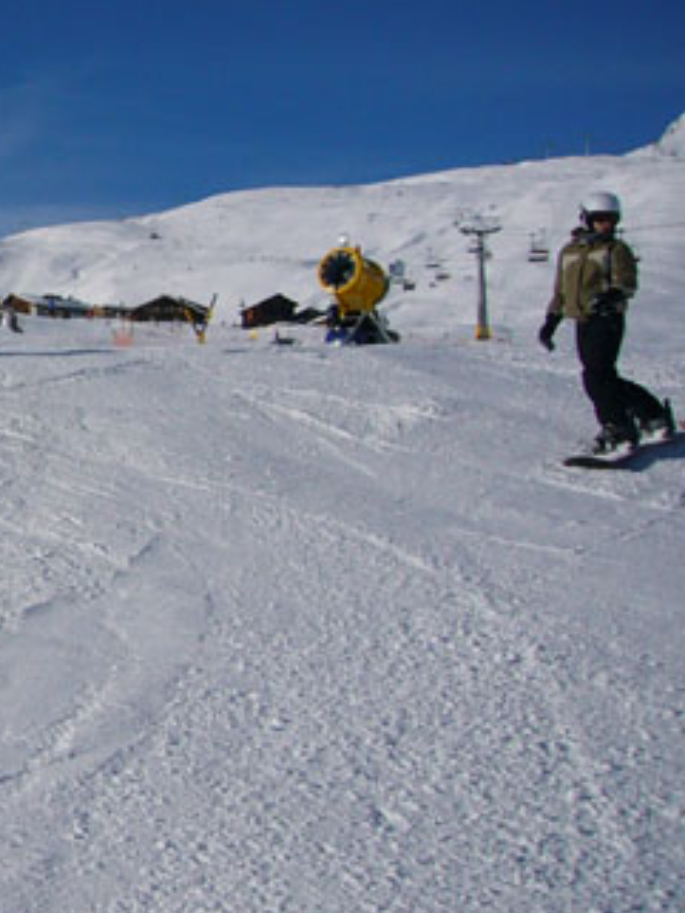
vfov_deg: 31.7
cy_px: 448
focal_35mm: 61
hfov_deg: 20.9
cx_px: -298
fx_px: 1608
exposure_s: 1/800
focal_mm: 4.6
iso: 80
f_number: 5.6
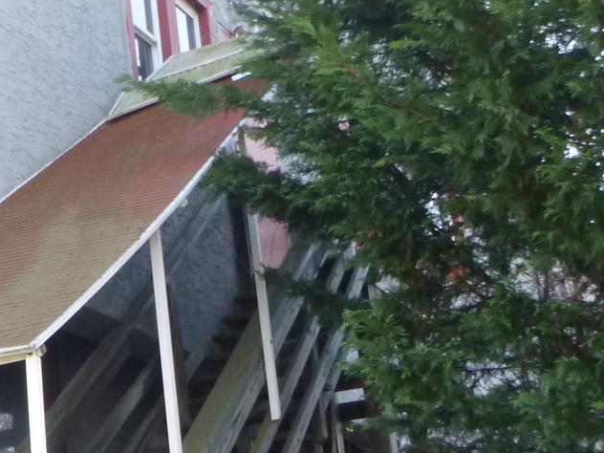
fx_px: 1413
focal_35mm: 81
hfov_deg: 22.4
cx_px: -106
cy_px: 238
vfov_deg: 18.2
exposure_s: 1/60
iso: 160
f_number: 3.9
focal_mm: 4.5
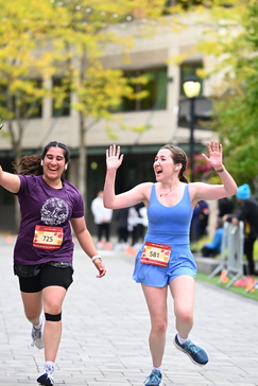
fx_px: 2030
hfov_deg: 7.3
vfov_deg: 10.9
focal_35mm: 189
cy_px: 199
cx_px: 157
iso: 640
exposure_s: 1/2000
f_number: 2.8
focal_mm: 125
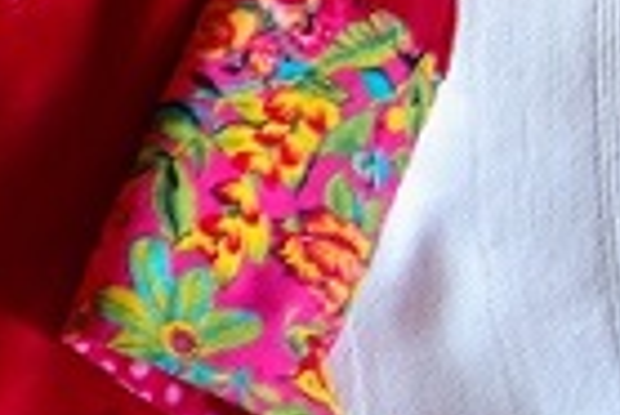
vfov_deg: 9.6
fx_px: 2414
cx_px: -406
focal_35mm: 140
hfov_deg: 13.5
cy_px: -129
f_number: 4
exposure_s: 1/6
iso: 250
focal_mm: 26
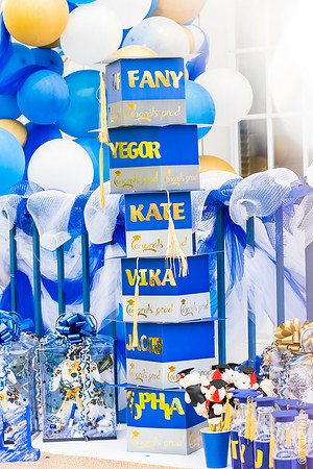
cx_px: 156
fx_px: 1304
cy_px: 234
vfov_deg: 20.4
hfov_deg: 13.7
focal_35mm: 100
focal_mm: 100
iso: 160
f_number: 7.1
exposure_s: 1/160
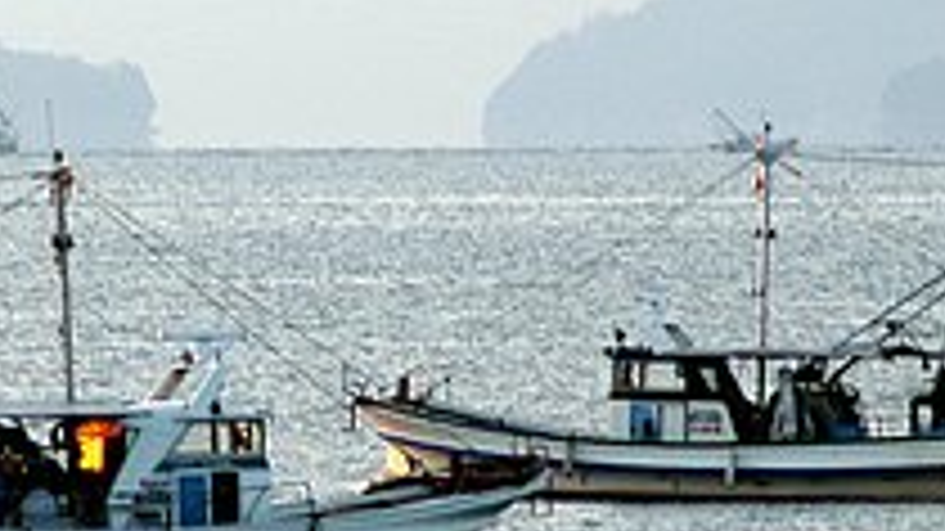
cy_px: 398
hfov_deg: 2.4
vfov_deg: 1.3
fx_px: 23022
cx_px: 162
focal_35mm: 919
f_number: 5.6
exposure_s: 1/160
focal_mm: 240
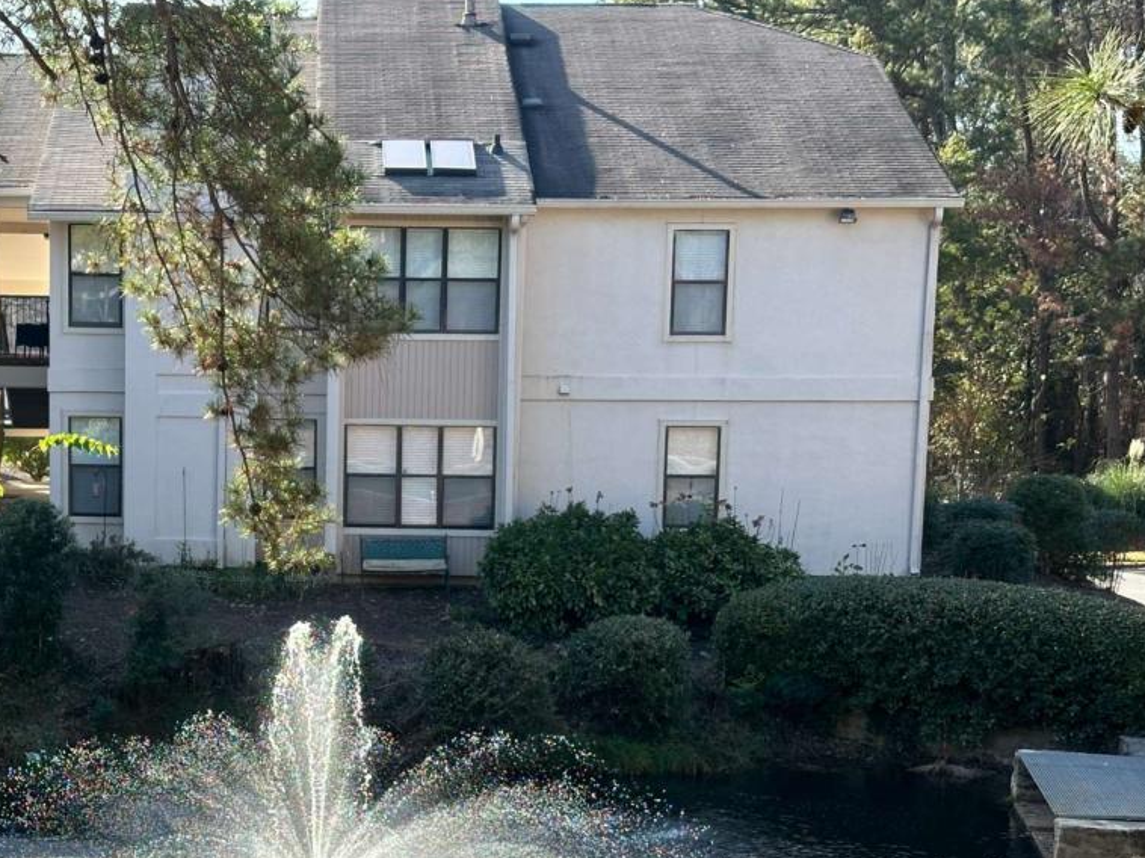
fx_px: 2513
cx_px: 269
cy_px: 651
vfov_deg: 19.2
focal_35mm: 76
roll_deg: -0.7
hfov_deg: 25.3
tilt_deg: -8.2
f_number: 1.78
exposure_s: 1/816
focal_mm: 6.86
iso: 64
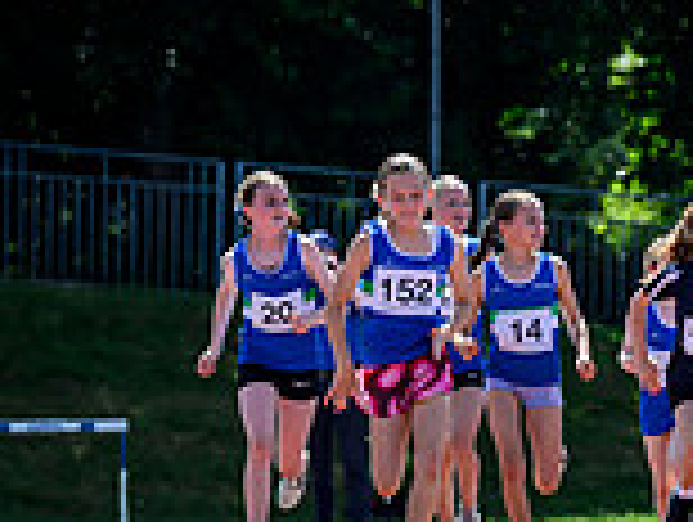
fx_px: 14497
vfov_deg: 2.1
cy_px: 385
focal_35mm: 723
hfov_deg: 2.7
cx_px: 1233
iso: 500
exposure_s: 1/2000
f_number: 4.5
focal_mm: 200
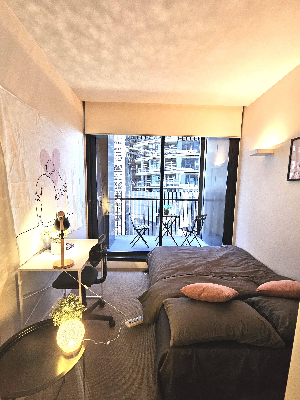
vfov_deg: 101.9
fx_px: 162
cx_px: 153
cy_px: 214
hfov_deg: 85.7
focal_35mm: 14
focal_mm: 2.2
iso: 400
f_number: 2.2
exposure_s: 1/33.3
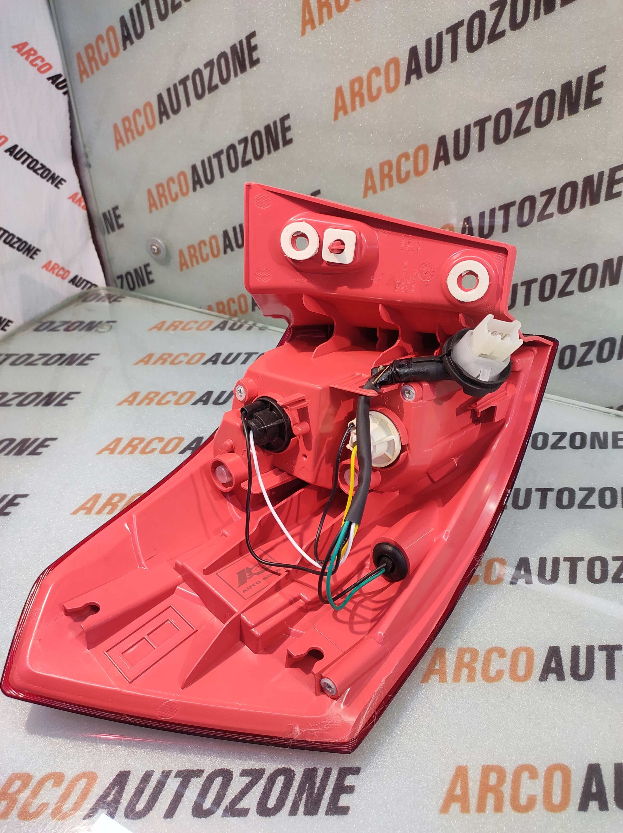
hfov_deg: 74.7
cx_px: 312
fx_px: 408
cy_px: 416
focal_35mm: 17
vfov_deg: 91.1
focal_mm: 4.74
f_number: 1.79
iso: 164
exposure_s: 1/33
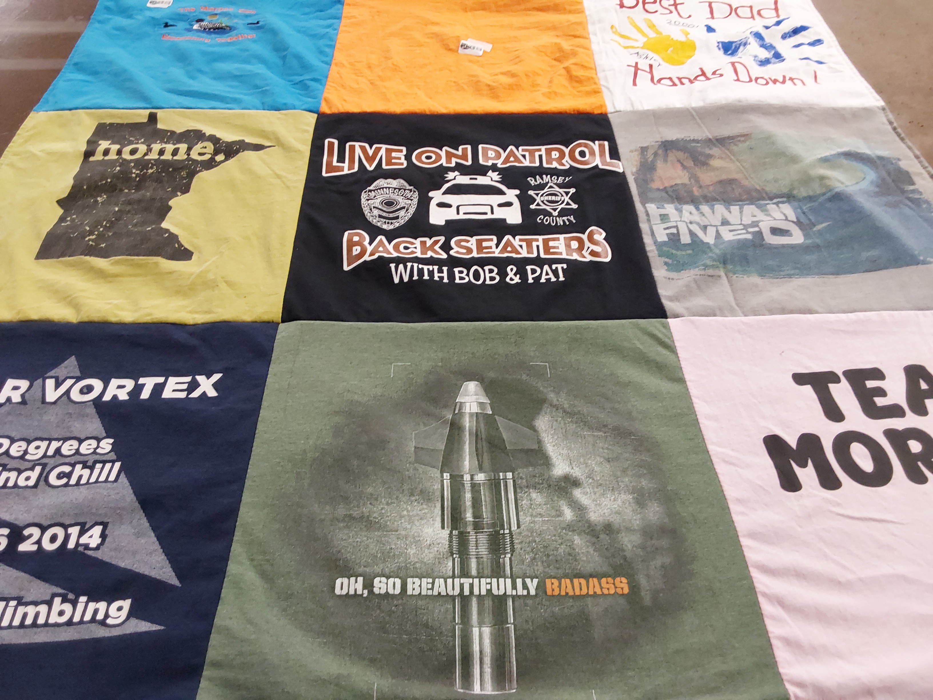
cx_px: 466
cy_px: 350
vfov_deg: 49.7
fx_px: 755
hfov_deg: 63.4
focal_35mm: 28
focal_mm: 2.91
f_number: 1.9
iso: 160
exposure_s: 1/60
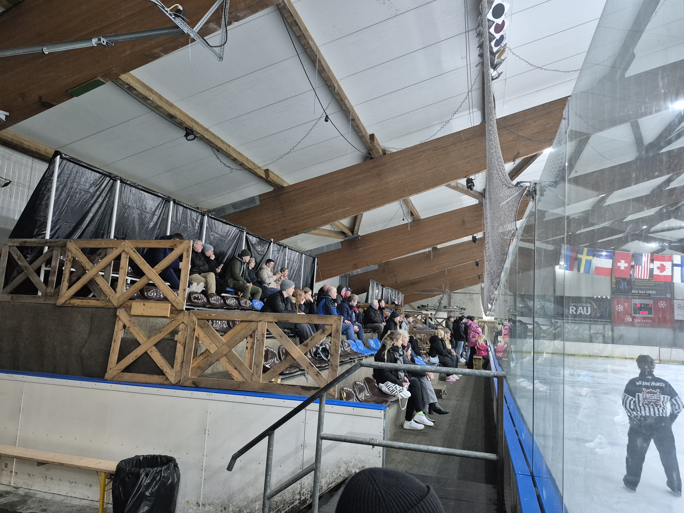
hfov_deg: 73.9
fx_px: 454
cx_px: 342
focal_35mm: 23
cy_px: 256
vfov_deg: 58.9
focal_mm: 5.4
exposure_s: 1/100
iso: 800
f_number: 1.8
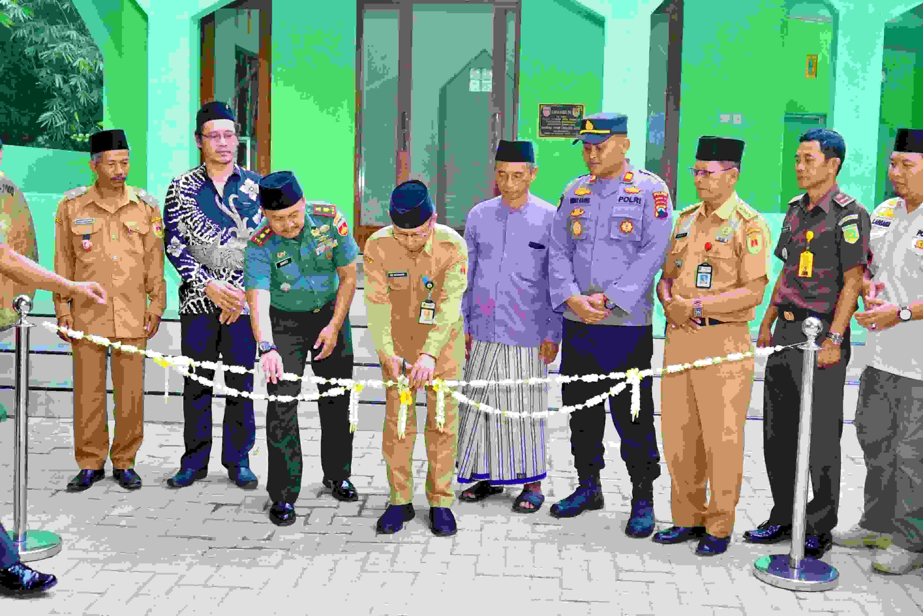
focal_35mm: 43
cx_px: 462
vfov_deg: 31.2
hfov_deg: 45.4
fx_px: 1102
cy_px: 308
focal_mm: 29
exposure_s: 1/125
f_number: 5.6
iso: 1000
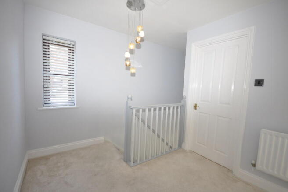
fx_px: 120
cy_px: 96
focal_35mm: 15
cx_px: 144
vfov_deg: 77.2
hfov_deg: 100.4
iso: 640
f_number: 4
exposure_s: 1/60
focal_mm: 10
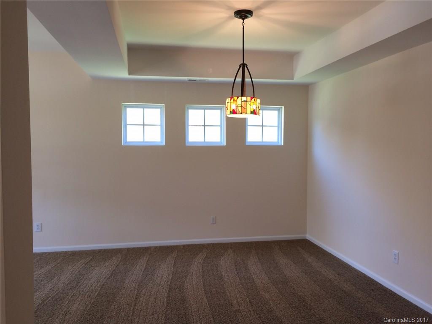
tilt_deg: -2.1
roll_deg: +0.8
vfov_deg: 48.2
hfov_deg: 61.7
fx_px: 362
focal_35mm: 29
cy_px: 162
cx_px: 216
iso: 40
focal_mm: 4.15
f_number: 2.2
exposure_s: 1/30
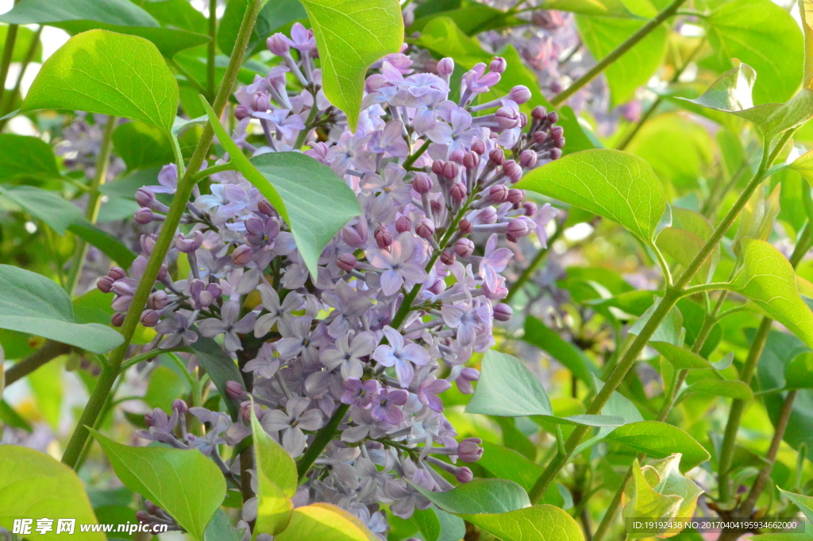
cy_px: 270
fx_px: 4569
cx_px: 406
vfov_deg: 6.8
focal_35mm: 202
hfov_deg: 10.2
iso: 5600
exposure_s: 1/250
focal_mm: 135
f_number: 25
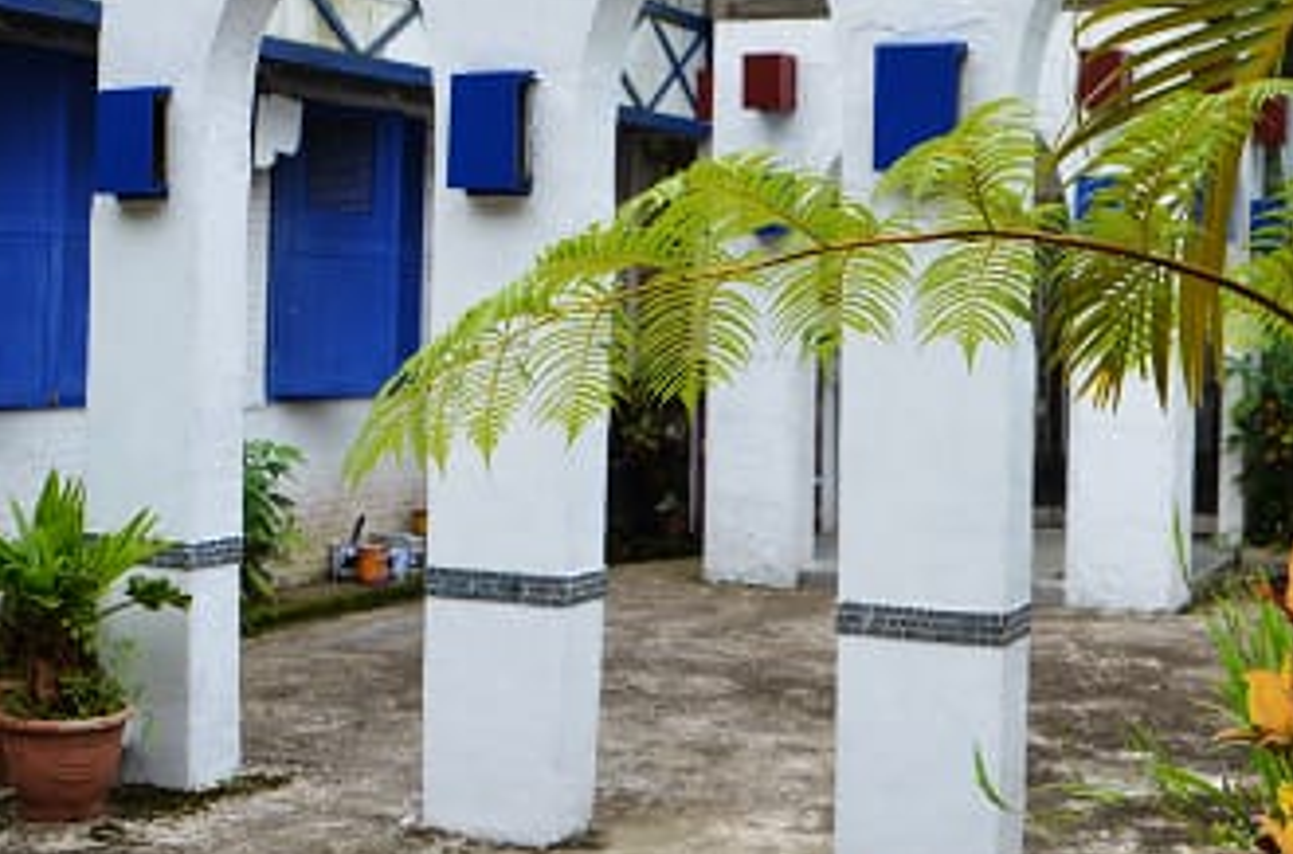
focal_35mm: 52
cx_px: 864
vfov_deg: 25.6
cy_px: 227
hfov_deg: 37.9
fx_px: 1862
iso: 800
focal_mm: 18
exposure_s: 1/500
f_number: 3.5
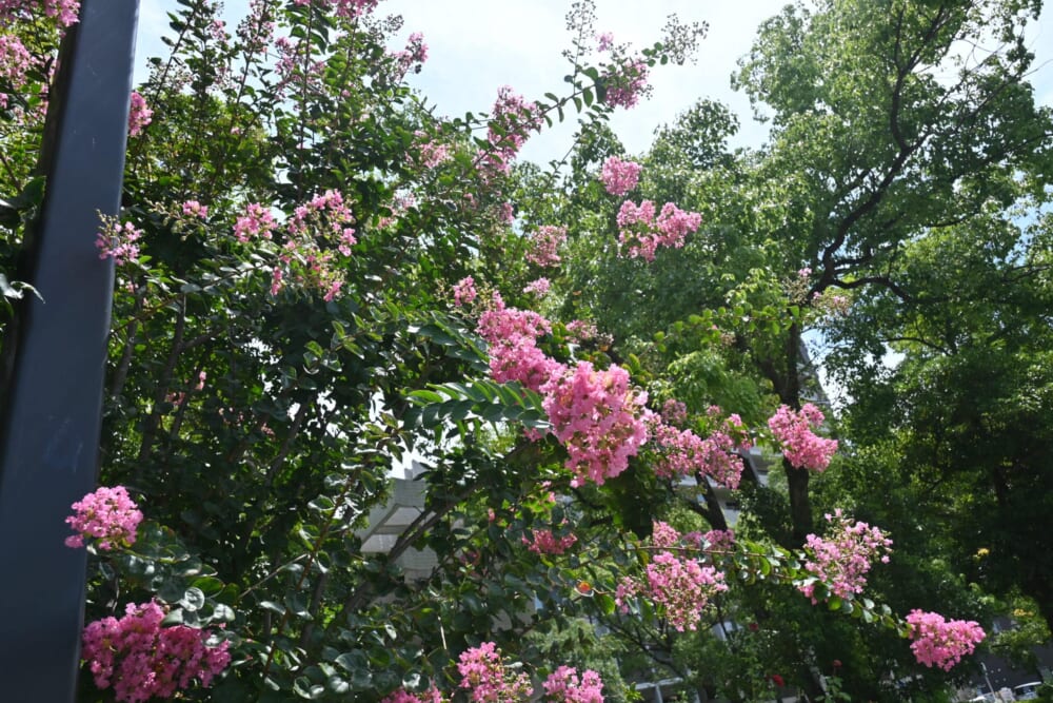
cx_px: 526
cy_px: 352
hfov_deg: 67.4
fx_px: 790
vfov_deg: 47.9
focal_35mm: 27
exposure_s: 1/320
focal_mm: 18
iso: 100
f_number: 6.3
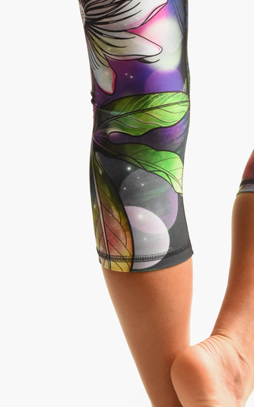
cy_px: 75
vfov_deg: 11.6
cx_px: 201
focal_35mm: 180
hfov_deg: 7.3
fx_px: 1995
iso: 2500
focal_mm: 50
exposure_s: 1/400
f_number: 4.5
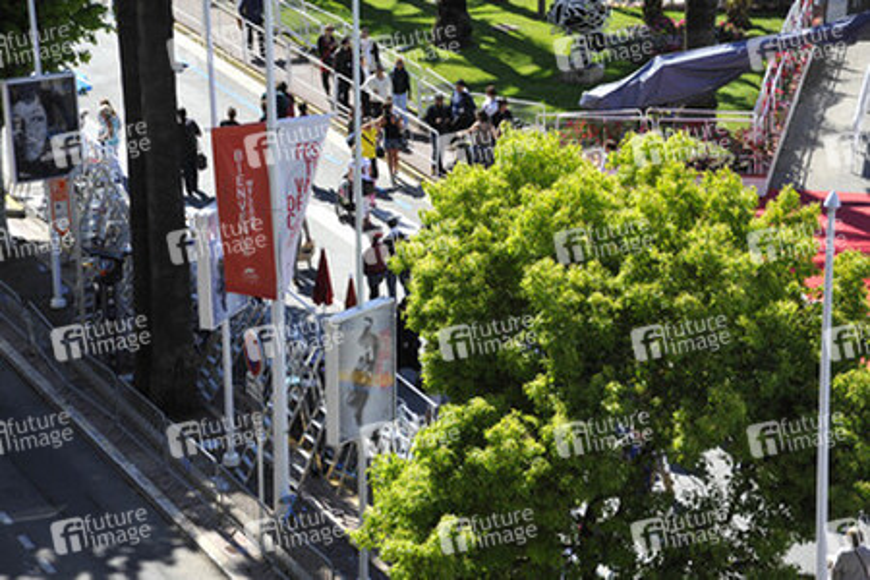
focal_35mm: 120
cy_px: 290
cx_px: 435
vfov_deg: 11.4
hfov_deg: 17.1
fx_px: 2900
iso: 200
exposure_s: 1/250
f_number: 8
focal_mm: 120
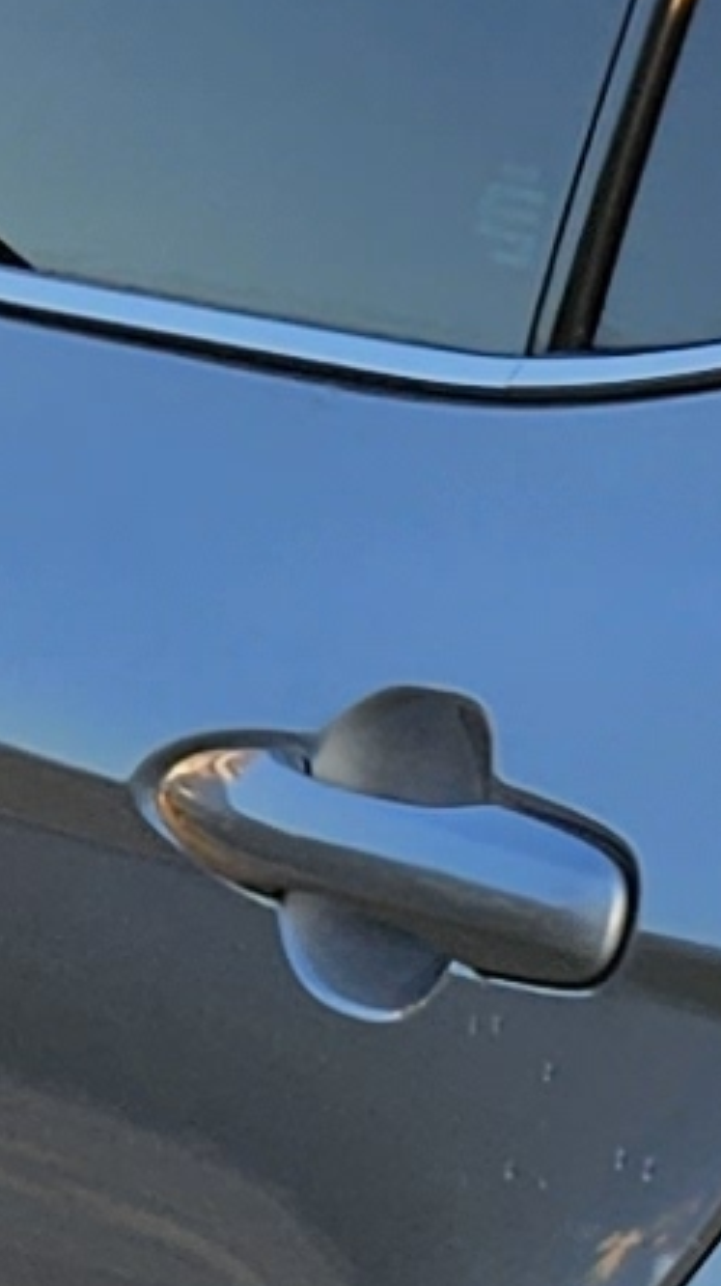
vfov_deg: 9.2
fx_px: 7699
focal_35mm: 226
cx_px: 2311
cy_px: 2106
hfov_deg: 5.0
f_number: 1.8
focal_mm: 5.4
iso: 40
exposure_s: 1/511
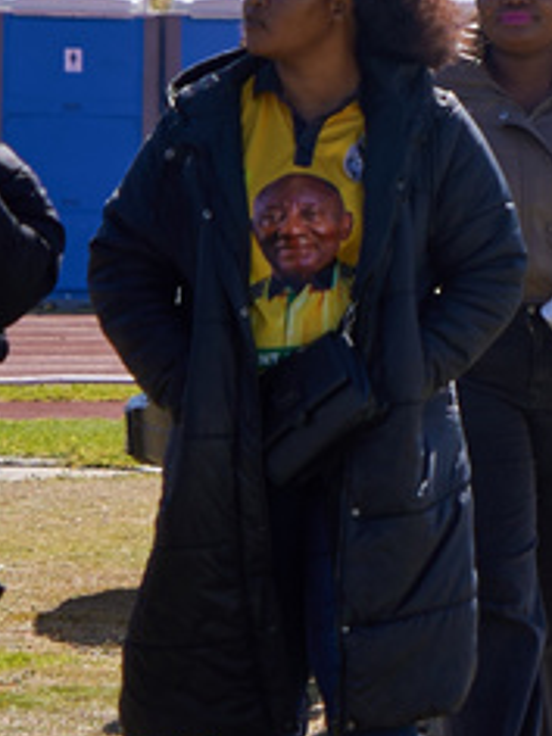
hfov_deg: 3.8
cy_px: 145
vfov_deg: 5.2
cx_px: 1419
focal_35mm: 384
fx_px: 8165
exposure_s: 1/320
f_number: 5.6
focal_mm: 92
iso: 80
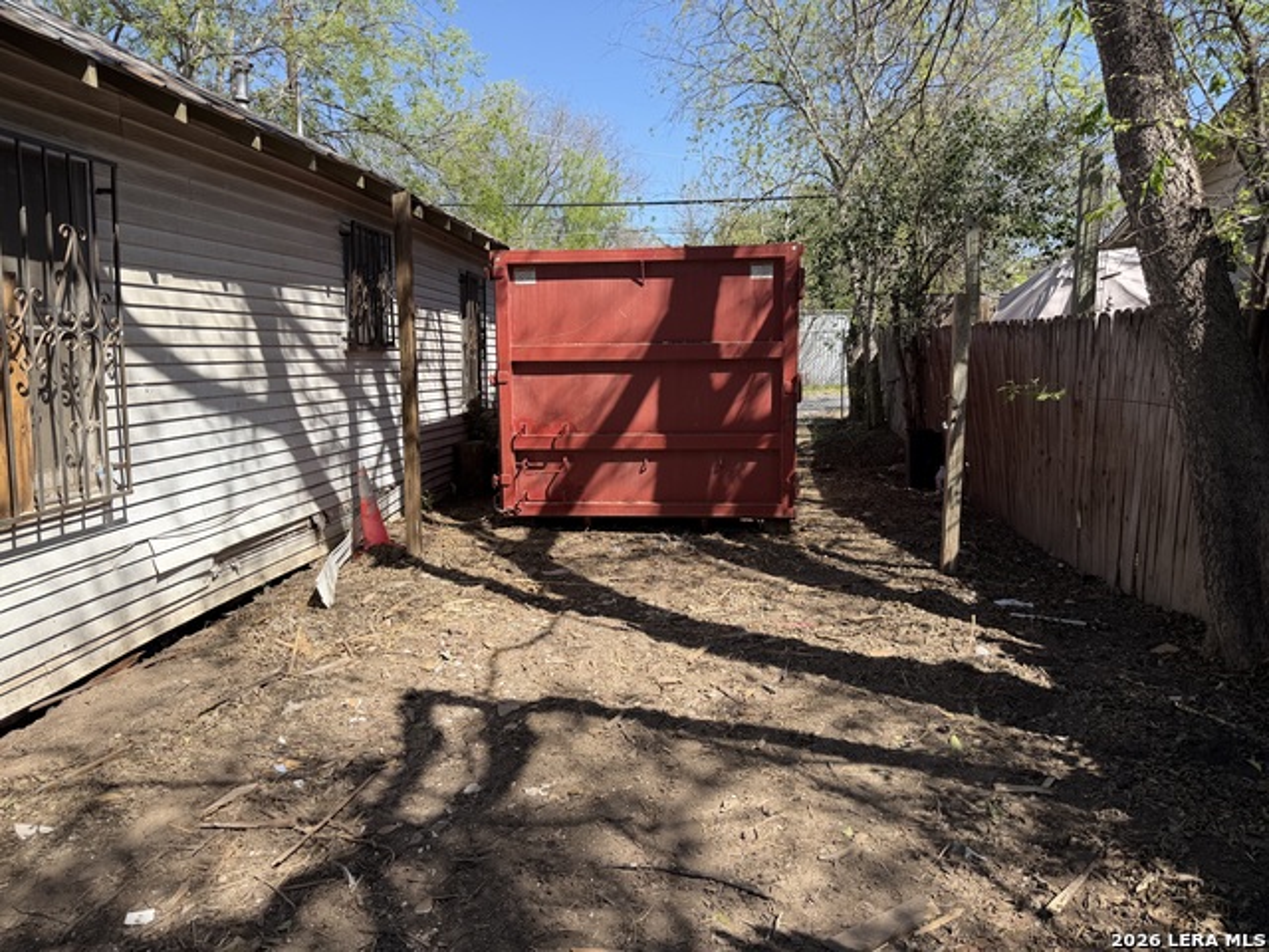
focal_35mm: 24
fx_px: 880
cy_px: 476
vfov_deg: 56.8
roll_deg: +0.5
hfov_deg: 71.6
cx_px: 634
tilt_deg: -7.1
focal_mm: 6.76
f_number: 1.78
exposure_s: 1/2299
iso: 80
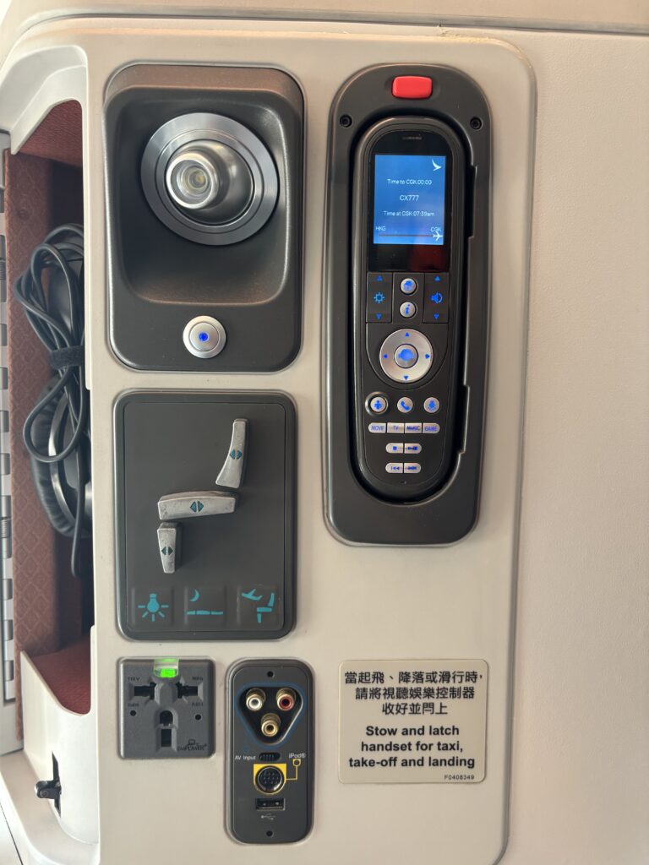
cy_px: 432
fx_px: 650
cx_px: 324
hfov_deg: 53.1
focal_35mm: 26
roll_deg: -1.5
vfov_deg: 67.3
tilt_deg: -3.1
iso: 200
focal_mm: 5.96
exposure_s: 1/56
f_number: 1.6
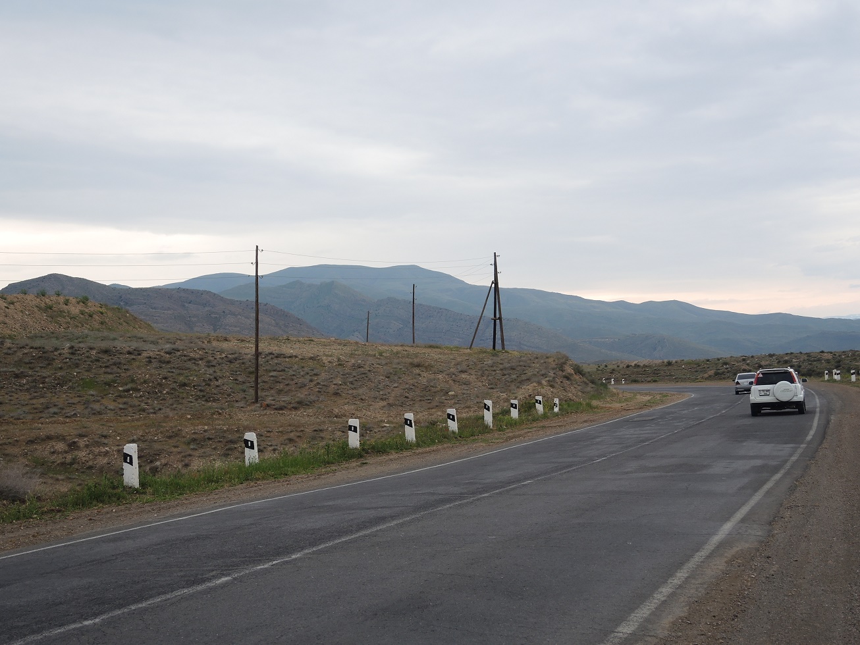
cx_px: 430
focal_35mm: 50
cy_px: 322
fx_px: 1242
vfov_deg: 29.1
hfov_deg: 38.2
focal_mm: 11
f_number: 2.8
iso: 80
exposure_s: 1/400
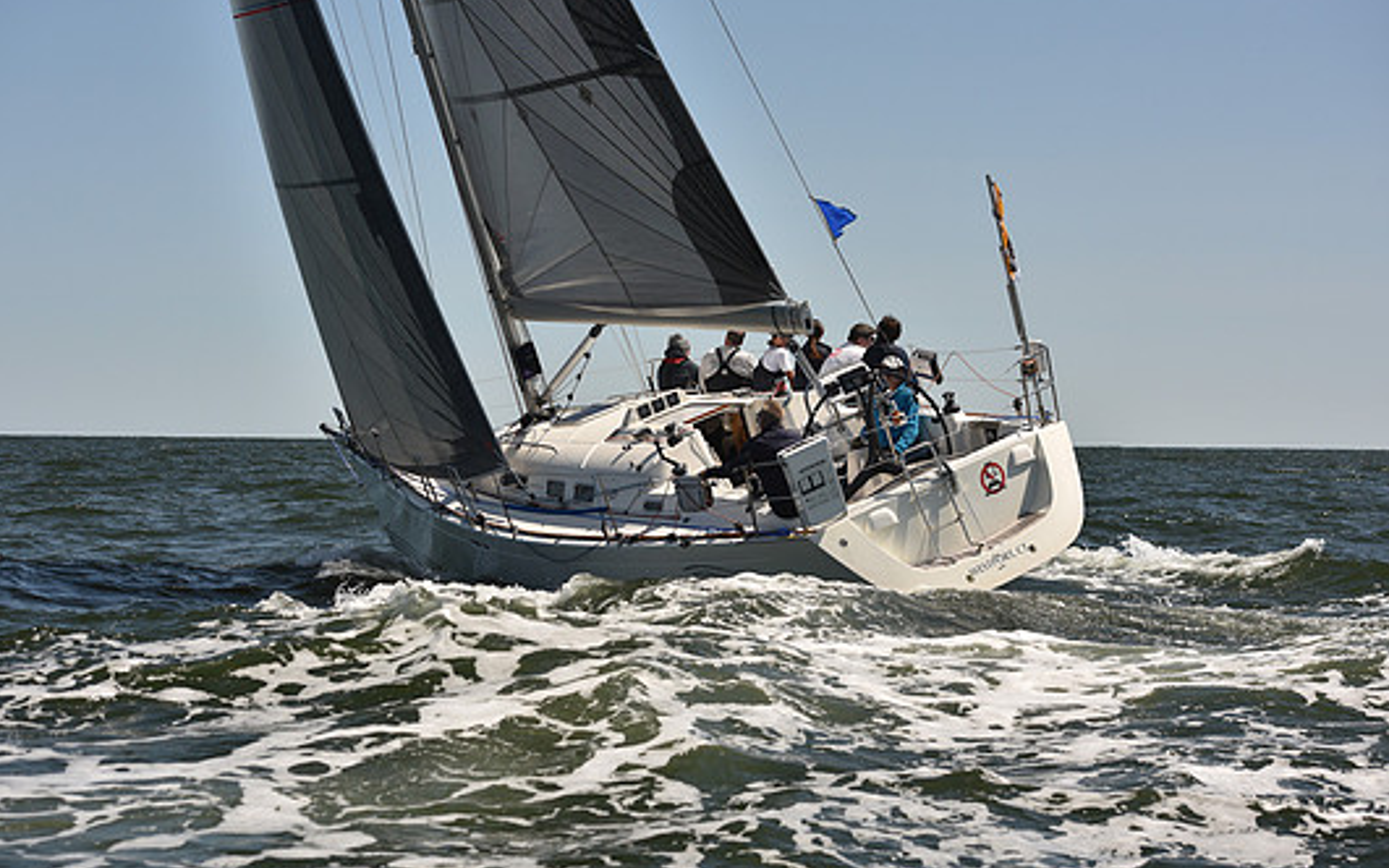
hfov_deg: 26.5
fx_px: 2953
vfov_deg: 16.7
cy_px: 383
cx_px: 664
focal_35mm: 78
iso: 250
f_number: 5
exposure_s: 1/1250
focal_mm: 70
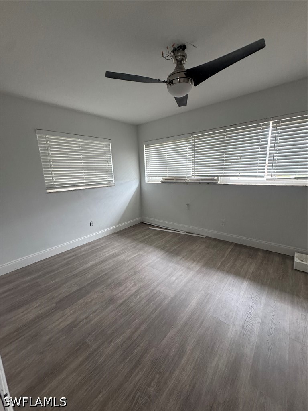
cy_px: 206
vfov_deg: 102.1
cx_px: 154
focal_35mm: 14
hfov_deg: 85.7
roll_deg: +3.1
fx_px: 166
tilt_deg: -11.3
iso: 320
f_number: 2.2
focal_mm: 2.22
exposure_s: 1/63
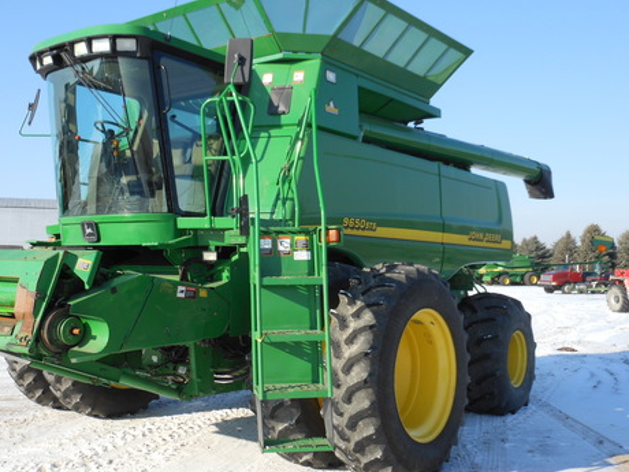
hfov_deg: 47.7
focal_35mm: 39
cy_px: 222
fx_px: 709
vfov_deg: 36.8
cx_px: 271
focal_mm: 5.9
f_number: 4
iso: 80
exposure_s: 1/400
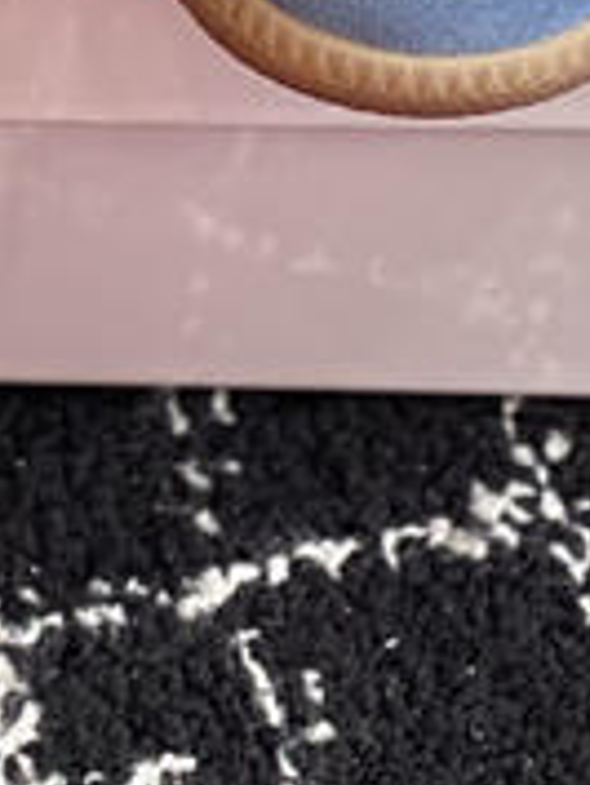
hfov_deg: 5.8
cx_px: 18
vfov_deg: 7.3
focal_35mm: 255
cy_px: -1020
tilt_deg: -45.9
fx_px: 5788
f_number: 2
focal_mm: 6
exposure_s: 1/122
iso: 50
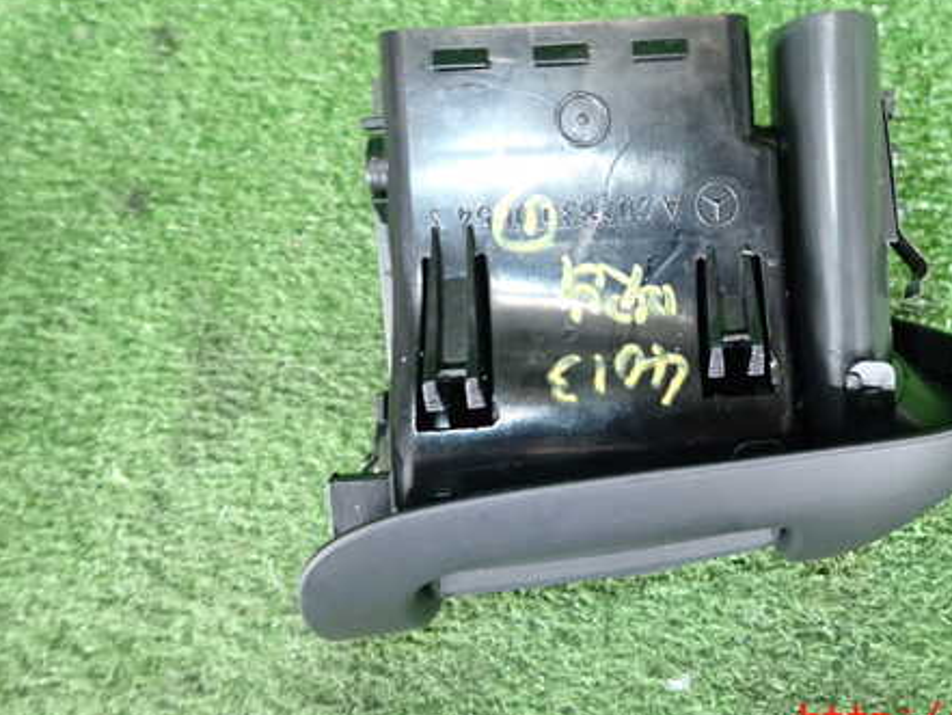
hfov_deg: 52.8
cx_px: 639
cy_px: 266
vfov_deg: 41.5
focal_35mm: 34
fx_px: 935
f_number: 5.6
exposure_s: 1/13
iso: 800
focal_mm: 4.5
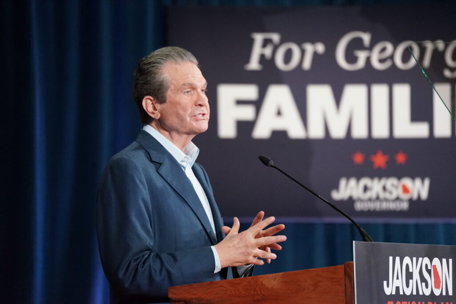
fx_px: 3039
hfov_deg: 8.6
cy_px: 152
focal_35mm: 240
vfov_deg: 5.7
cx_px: 228
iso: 5000
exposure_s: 1/250
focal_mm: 240
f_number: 6.3
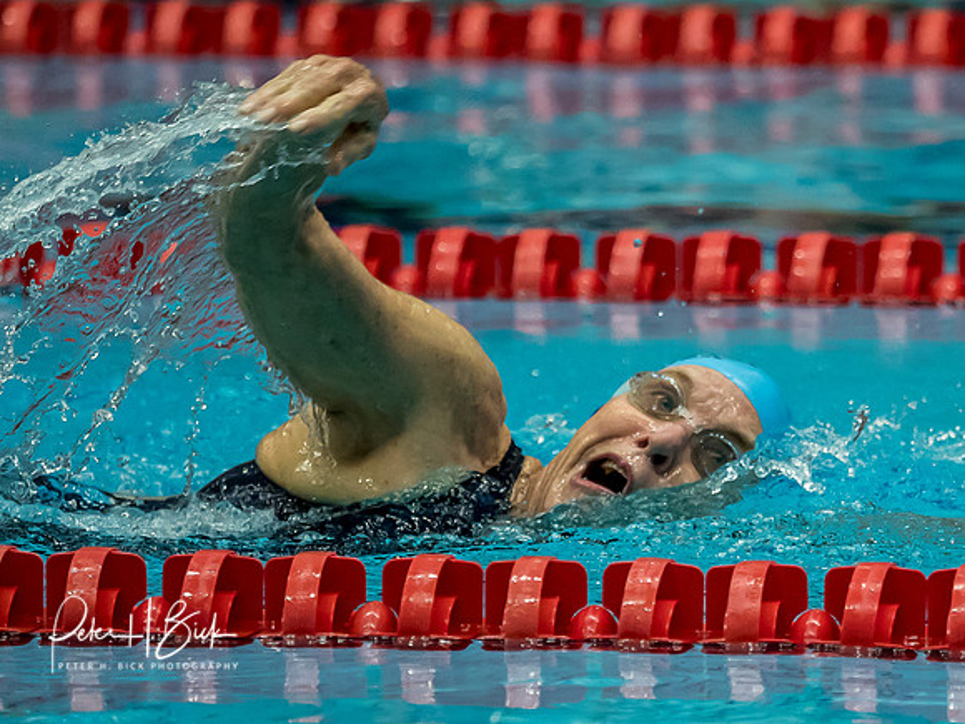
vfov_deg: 2.5
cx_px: 779
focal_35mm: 592
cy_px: 441
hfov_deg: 3.3
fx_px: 16516
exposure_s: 1/1000
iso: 2500
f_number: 2.8
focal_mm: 150
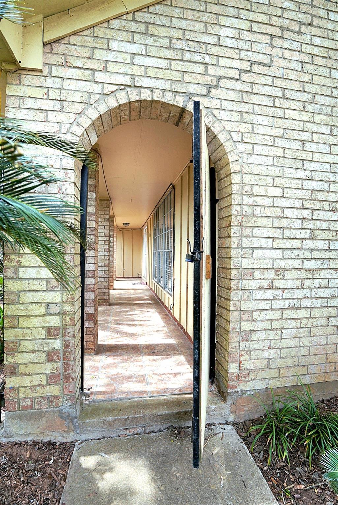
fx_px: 225
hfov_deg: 73.8
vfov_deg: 96.7
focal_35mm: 16
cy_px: 252
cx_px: 169
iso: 100
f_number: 5.6
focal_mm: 16
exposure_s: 1/100
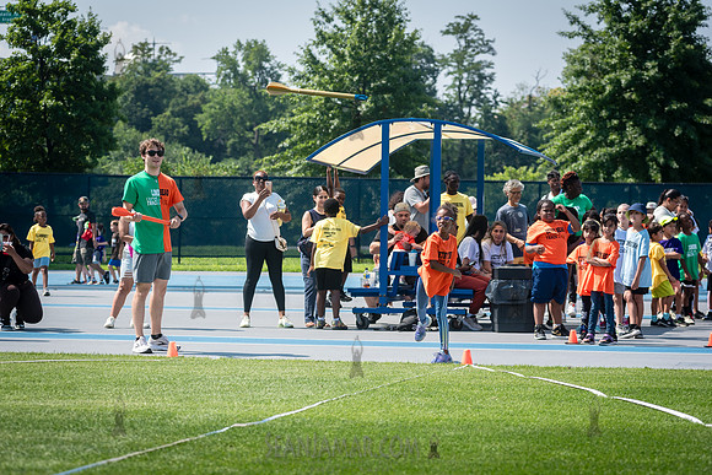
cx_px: 356
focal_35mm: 114
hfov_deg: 18.0
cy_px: 238
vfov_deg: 12.0
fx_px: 2251
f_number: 5
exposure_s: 1/1250
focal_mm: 112
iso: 400
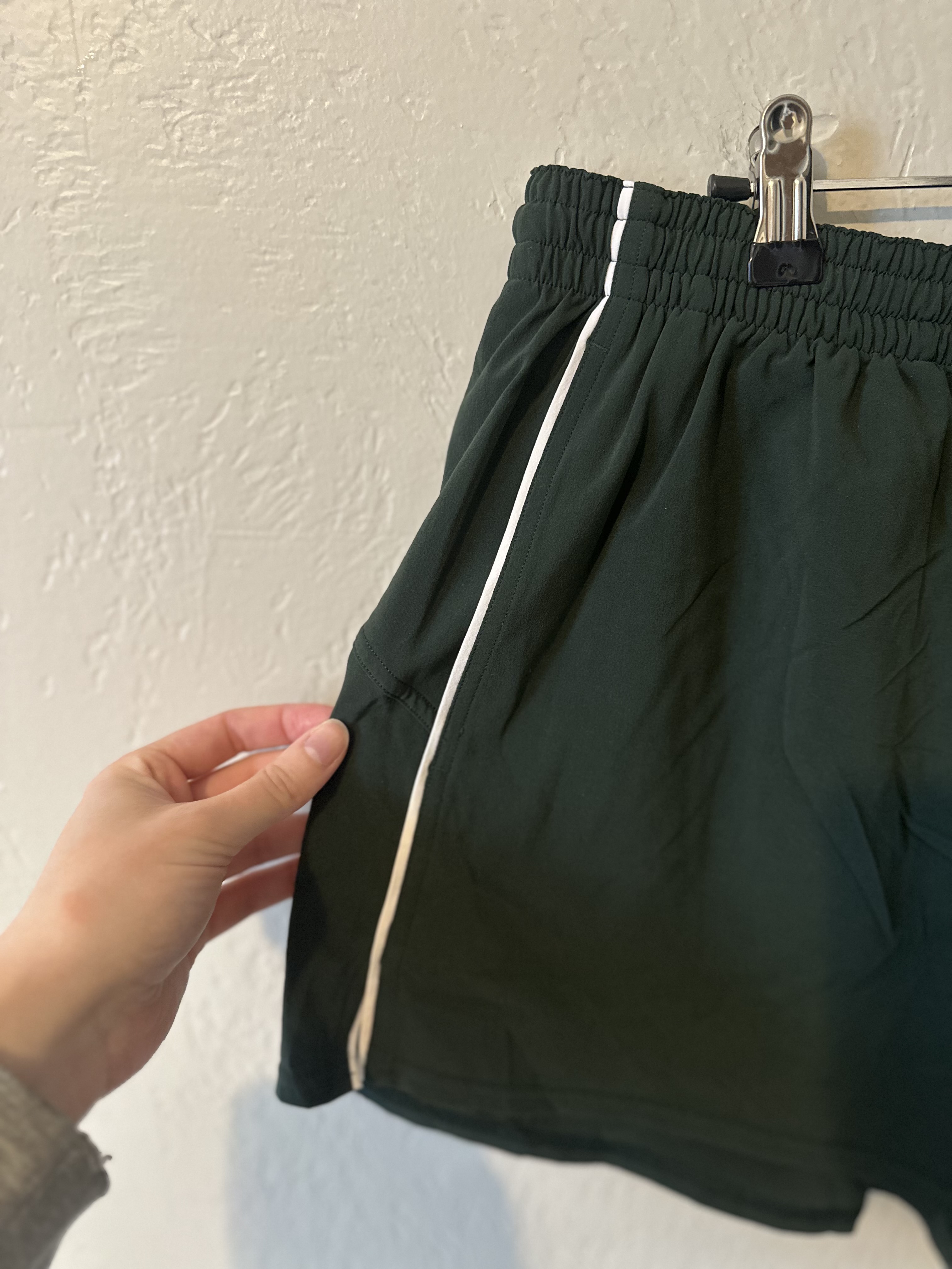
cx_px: 476
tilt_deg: -14.1
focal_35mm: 24
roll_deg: +2.9
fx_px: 880
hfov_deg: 56.8
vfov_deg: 71.6
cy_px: 634
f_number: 1.78
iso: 500
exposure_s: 1/60
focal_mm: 6.86
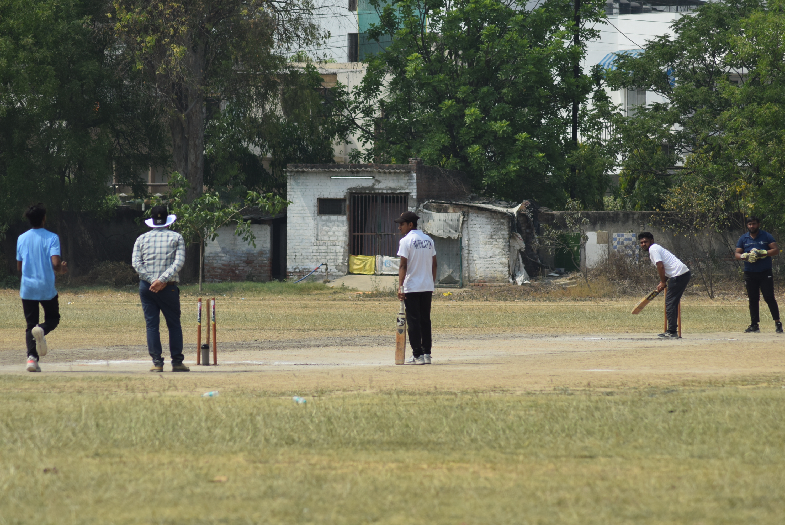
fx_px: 5892
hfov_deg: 7.6
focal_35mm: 270
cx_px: 392
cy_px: 262
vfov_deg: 5.1
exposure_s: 1/2000
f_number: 5.6
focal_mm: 180
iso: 360
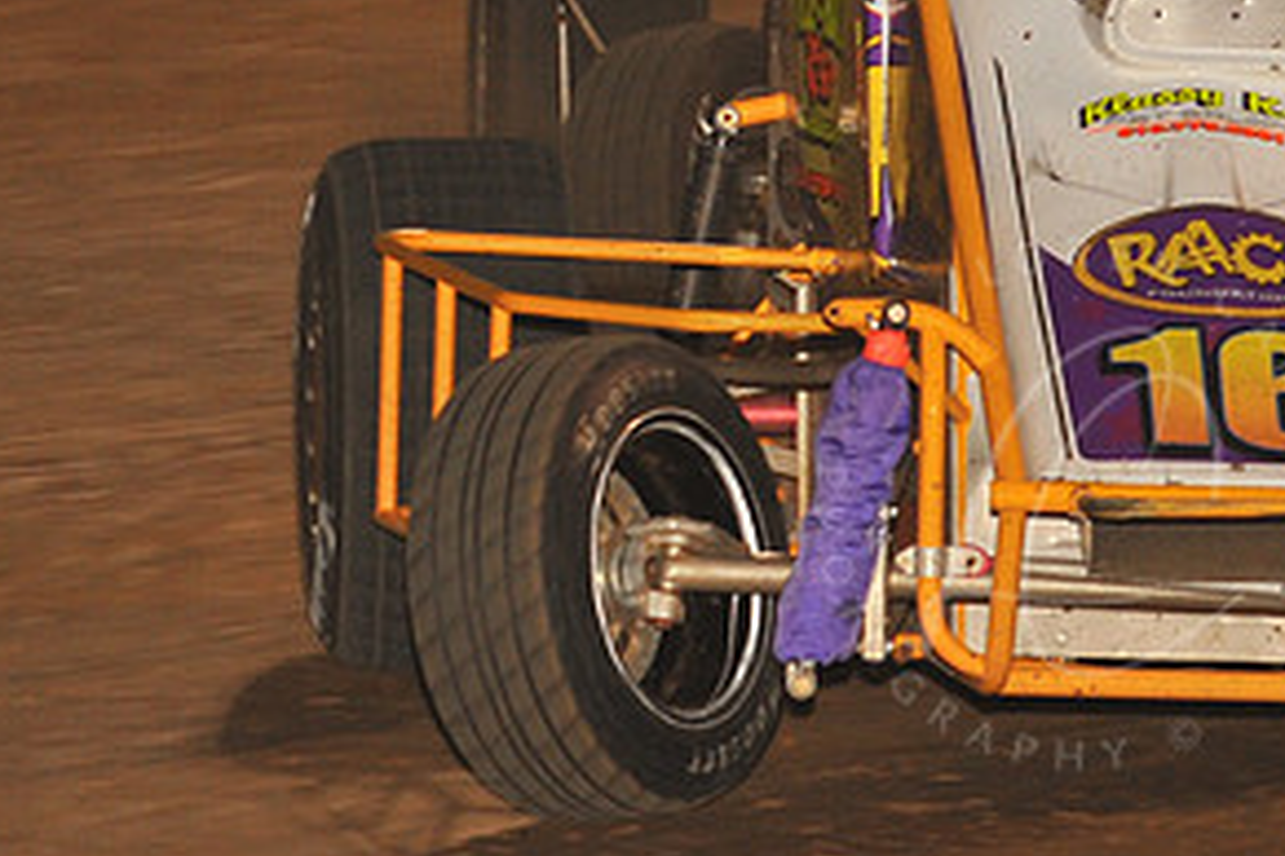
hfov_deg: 7.1
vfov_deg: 4.8
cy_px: 95
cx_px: 1077
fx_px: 10315
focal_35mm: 289
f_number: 6.3
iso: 1000
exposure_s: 1/250
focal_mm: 145
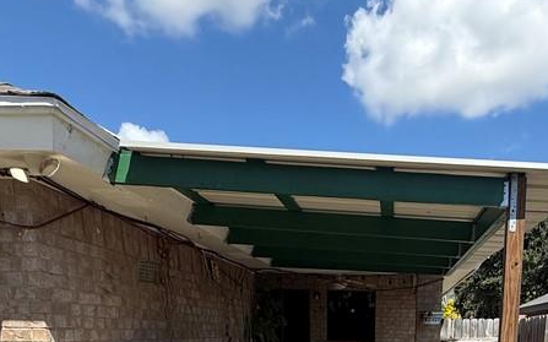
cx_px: 376
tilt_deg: -11.7
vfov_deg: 30.2
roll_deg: -2.0
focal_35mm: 34
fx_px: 508
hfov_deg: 55.2
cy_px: 436
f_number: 2.2
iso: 50
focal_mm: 2.22
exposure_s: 1/1698
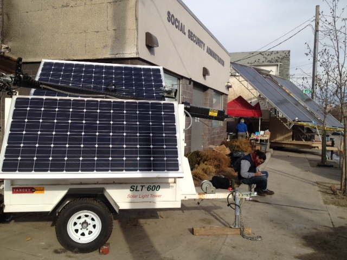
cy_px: 130
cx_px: 174
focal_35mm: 35
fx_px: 351
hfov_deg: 52.6
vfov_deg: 40.7
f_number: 2.4
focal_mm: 4.28
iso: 50
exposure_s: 1/1493
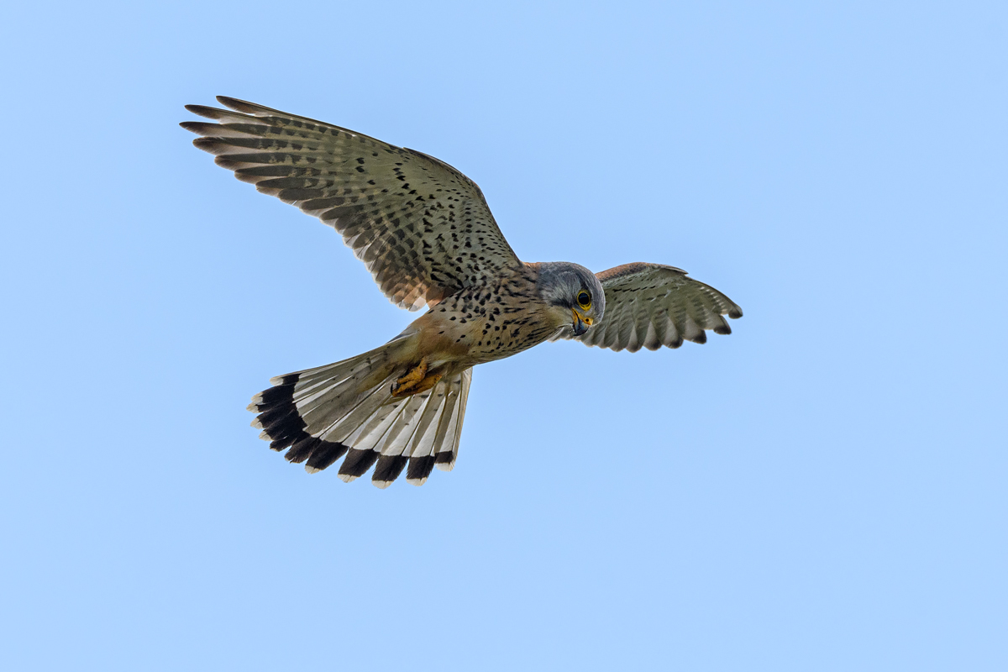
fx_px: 19318
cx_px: 504
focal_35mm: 690
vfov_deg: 2.0
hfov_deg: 3.0
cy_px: 336
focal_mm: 460
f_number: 8
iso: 400
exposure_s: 1/1600
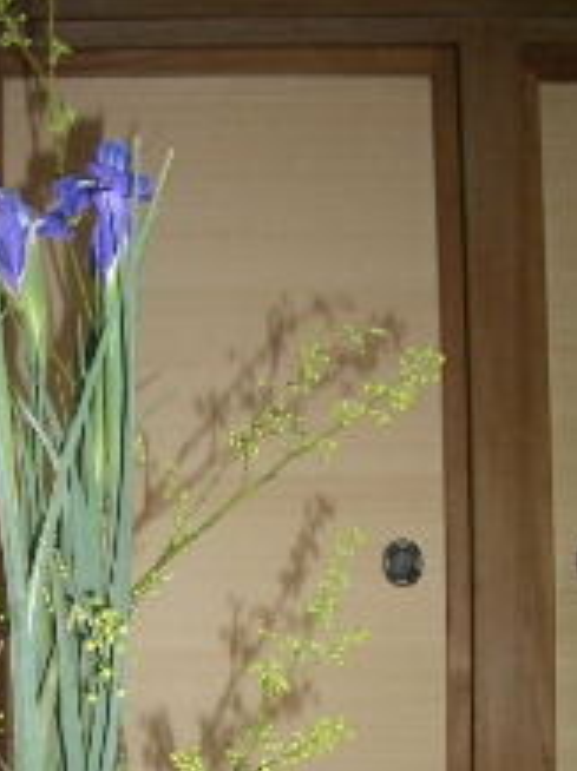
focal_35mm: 72
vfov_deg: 26.3
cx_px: 60
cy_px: 668
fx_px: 1603
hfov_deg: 20.0
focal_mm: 5.8
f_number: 2.6
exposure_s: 1/60
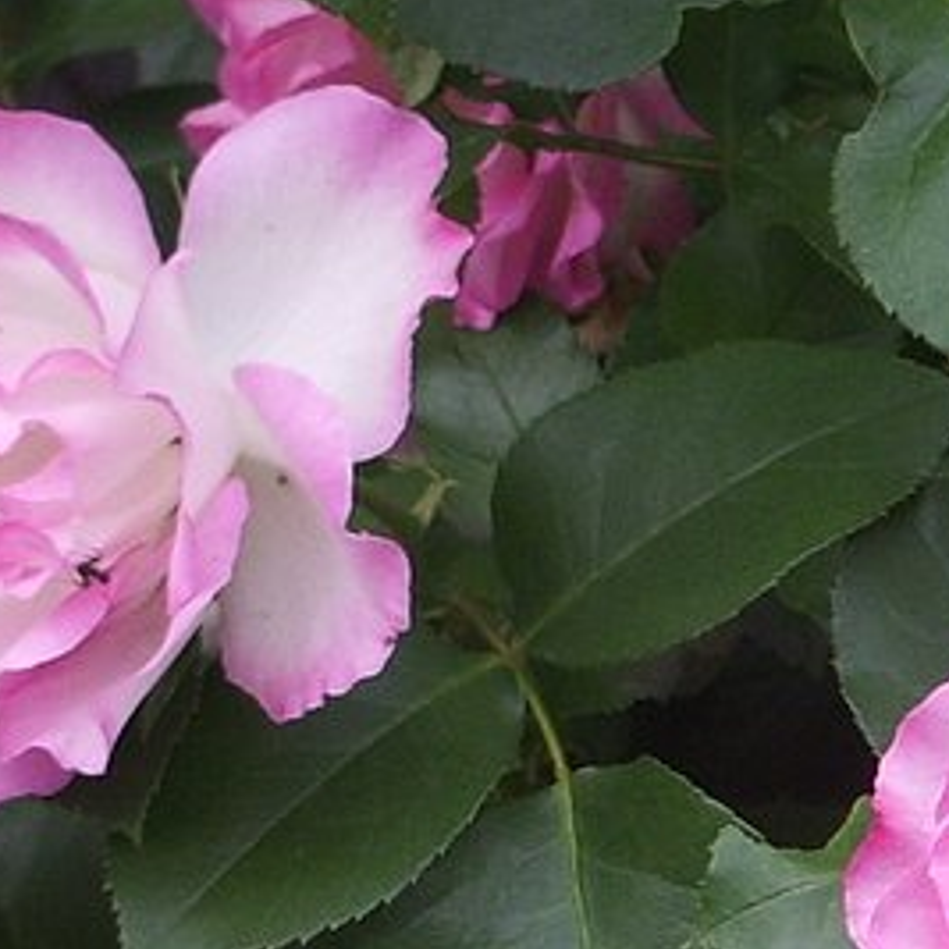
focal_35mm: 210
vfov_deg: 8.3
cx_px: 1056
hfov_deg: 8.3
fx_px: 6513
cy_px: 899
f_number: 3.5
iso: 100
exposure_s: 1/125
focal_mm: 10.2
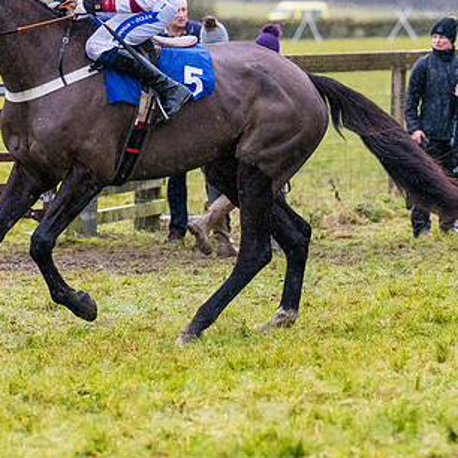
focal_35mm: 366
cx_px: 140
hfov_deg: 4.8
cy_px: 212
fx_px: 5479
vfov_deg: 4.8
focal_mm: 135
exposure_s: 1/1600
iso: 2500
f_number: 2.8
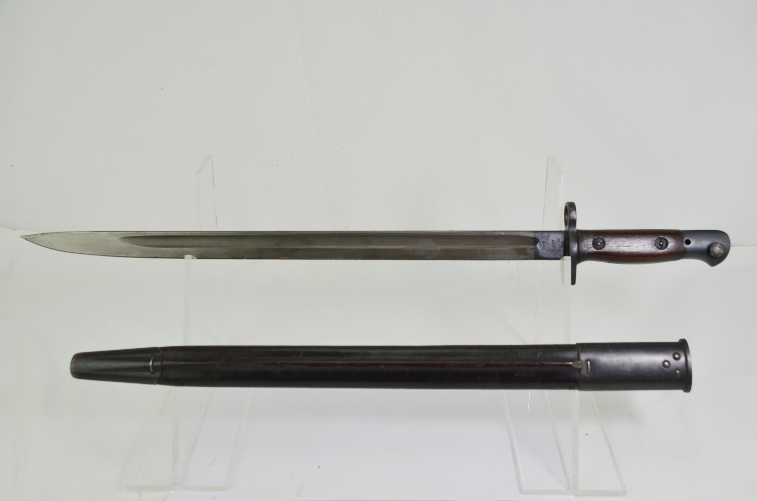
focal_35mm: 39
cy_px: 250
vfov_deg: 34.1
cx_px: 378
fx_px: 818
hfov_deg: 49.6
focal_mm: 26
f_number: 6.3
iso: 200
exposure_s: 1/160
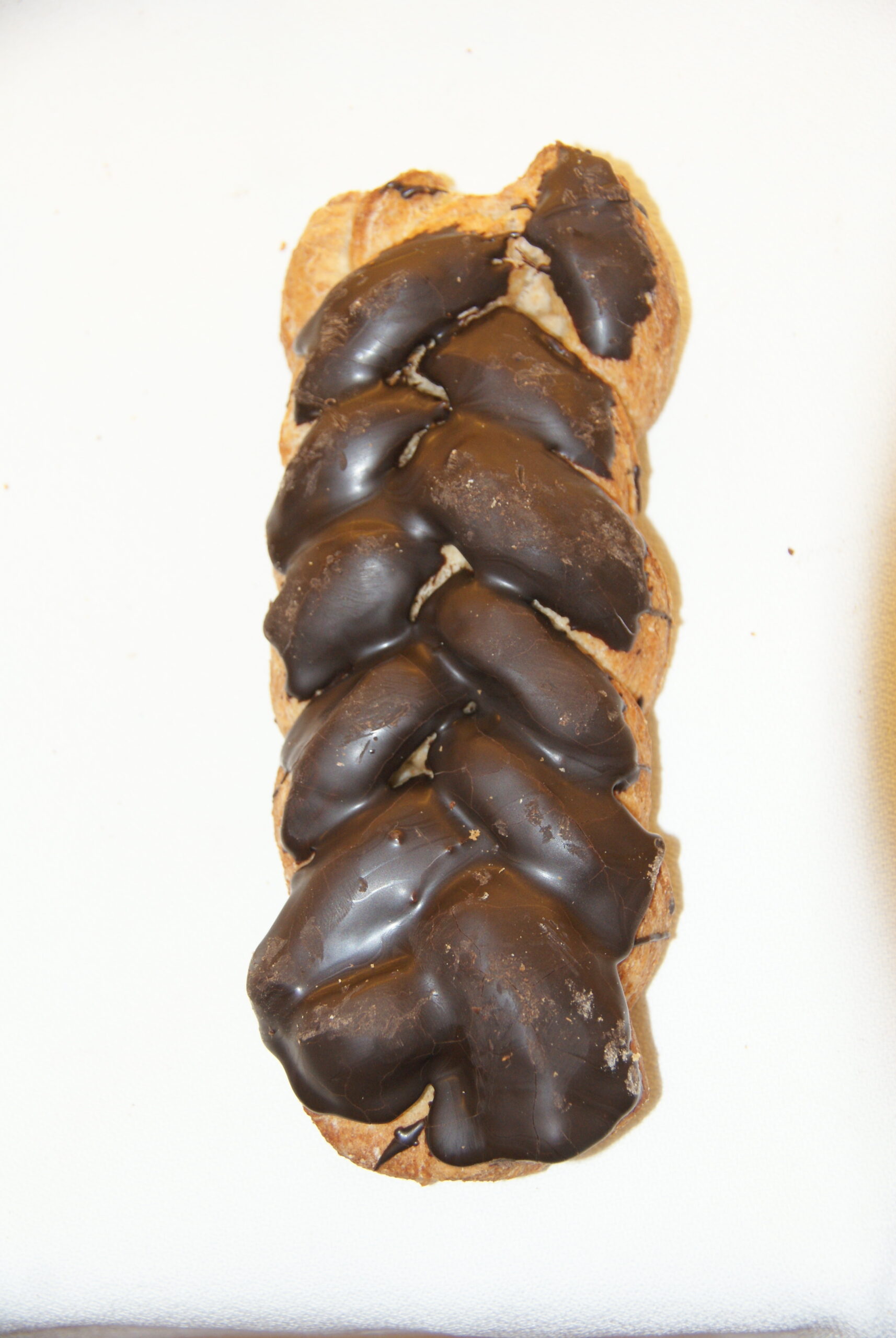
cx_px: 448
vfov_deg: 29.8
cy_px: 669
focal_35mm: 68
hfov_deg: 20.2
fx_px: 2512
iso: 400
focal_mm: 45
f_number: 5.6
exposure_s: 1/80
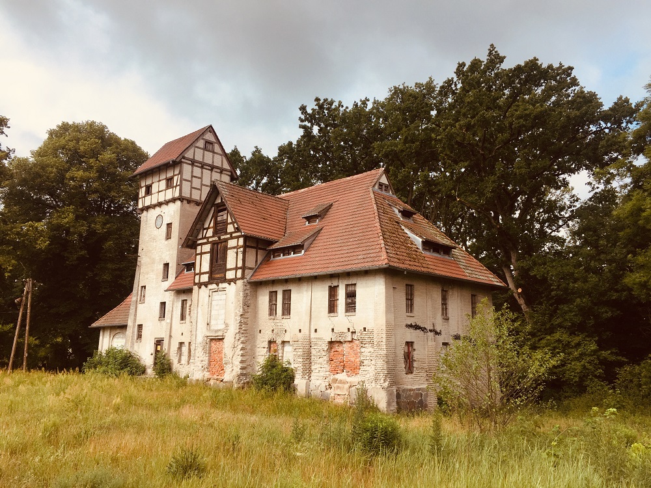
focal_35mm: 29
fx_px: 545
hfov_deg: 61.7
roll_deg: -2.5
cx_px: 326
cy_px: 244
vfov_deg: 48.2
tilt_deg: +9.3
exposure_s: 1/1799
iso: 32
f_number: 2.2
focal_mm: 4.15
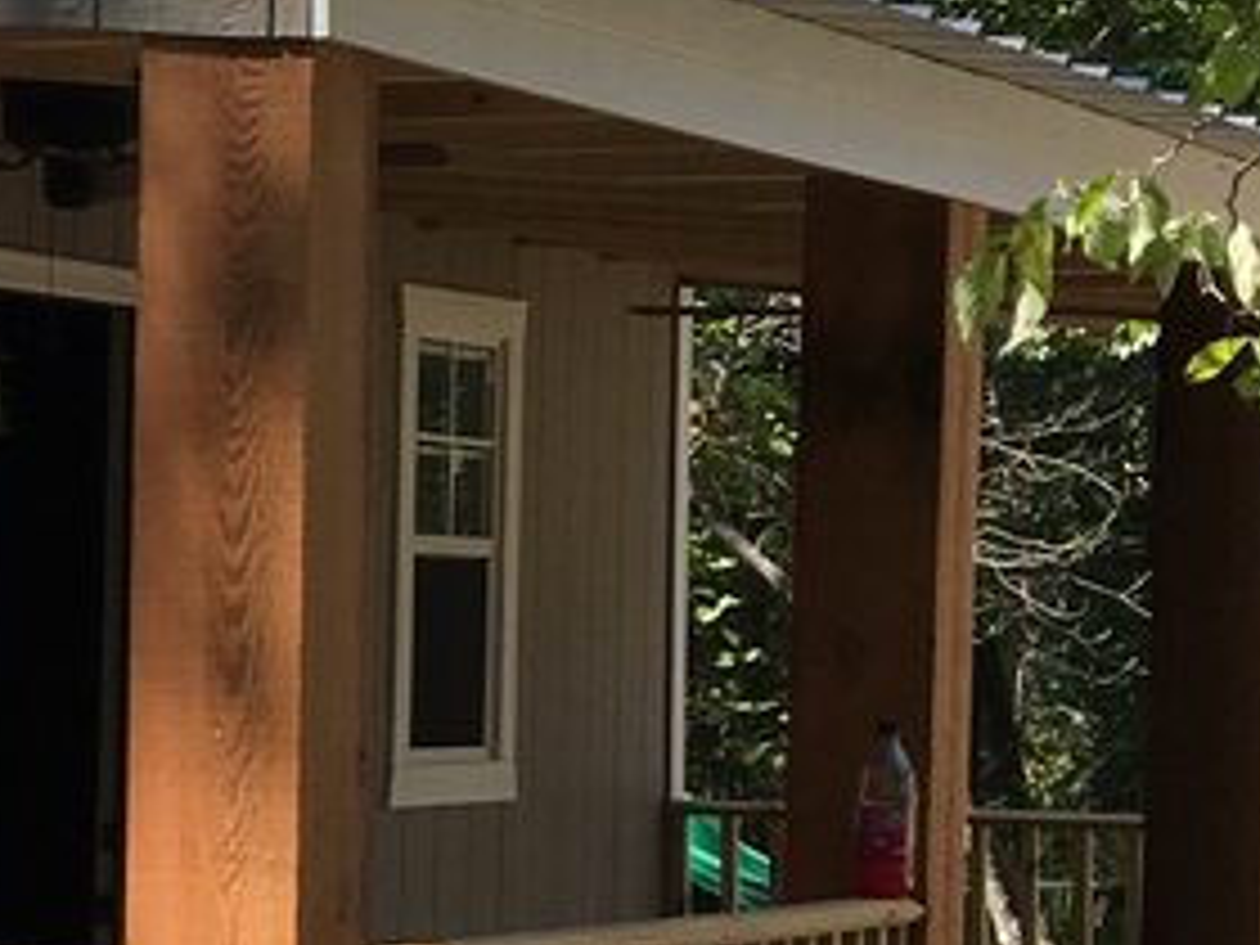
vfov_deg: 10.2
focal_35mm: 145
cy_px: 594
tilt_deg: +1.5
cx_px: -1278
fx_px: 5278
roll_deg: -0.5
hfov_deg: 12.1
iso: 25
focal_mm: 4.15
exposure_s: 1/527
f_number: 2.2
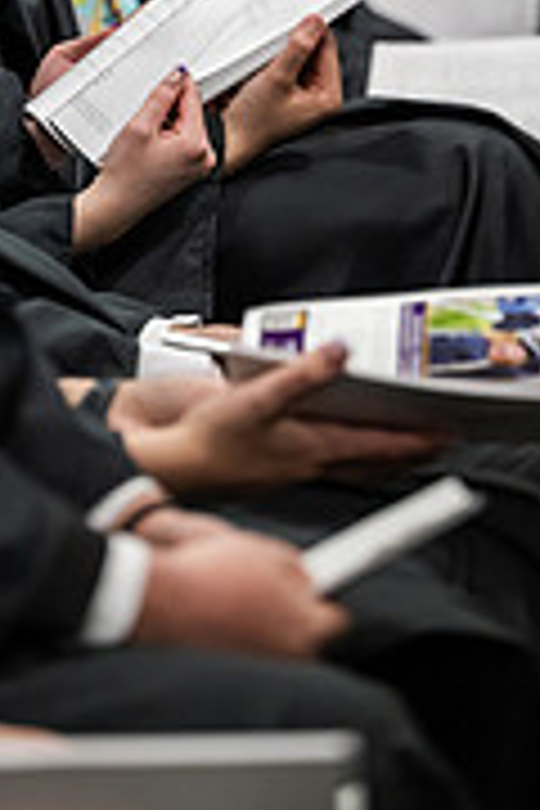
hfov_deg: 3.4
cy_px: -140
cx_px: 27
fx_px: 8999
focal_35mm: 400
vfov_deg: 5.1
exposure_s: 1/200
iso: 2500
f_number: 3.2
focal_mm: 160
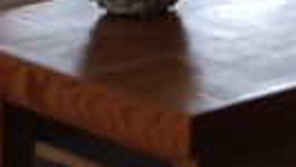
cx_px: 534
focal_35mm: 293
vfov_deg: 3.9
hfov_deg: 7.2
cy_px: -477
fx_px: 2301
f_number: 2.4
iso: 50
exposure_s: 1/30
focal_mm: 4.28
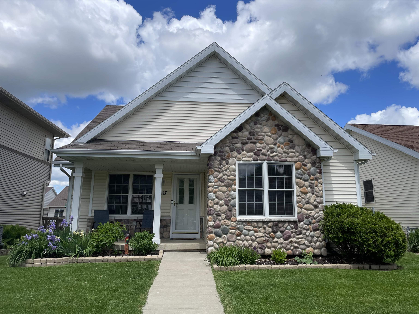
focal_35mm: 26
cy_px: 157
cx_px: 210
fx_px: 315
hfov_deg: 67.3
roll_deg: -0.5
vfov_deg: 53.1
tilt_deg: +9.6
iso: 32
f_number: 1.6
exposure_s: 1/4000
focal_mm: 4.2
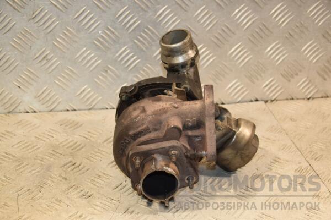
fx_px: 690
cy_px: 110
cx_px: 166
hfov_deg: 27.0
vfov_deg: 18.2
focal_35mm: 75
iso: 800
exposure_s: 1/160
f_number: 5
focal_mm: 50
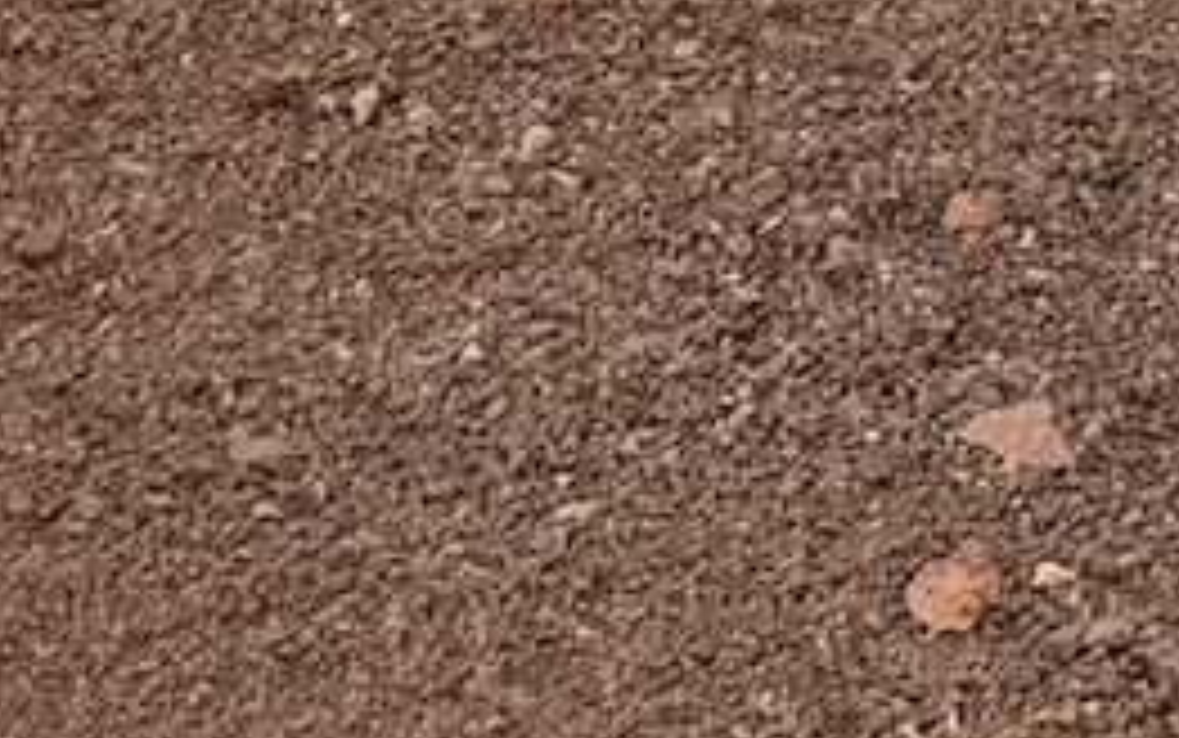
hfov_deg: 9.4
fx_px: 6397
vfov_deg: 5.5
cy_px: -2538
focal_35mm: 199
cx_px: 2804
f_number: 1.78
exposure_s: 1/187
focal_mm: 6.76
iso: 64
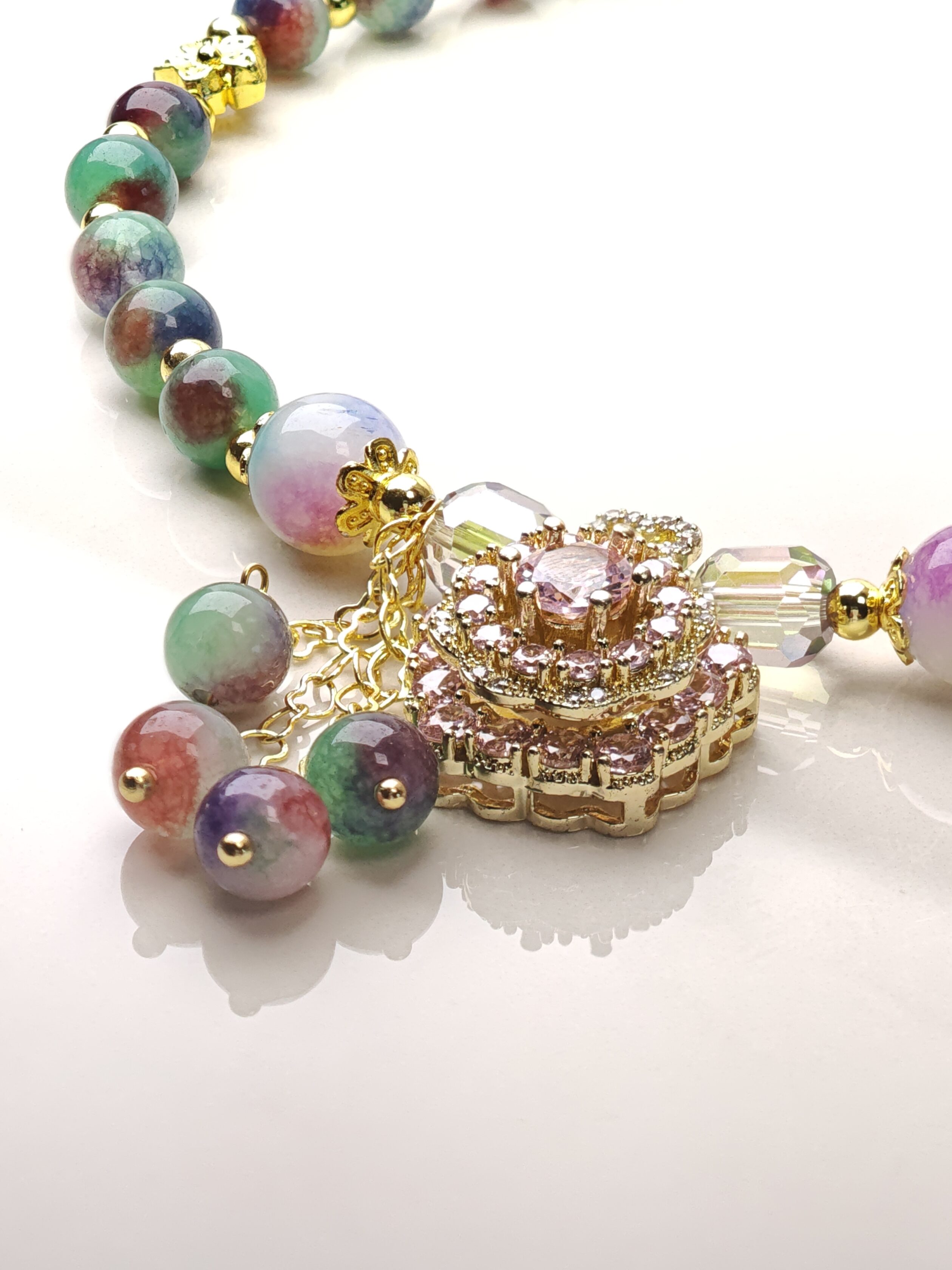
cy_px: 635
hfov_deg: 14.8
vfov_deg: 19.6
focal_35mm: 100
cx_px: 476
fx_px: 3667
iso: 125
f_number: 1.8
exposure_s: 1/716
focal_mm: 11.5
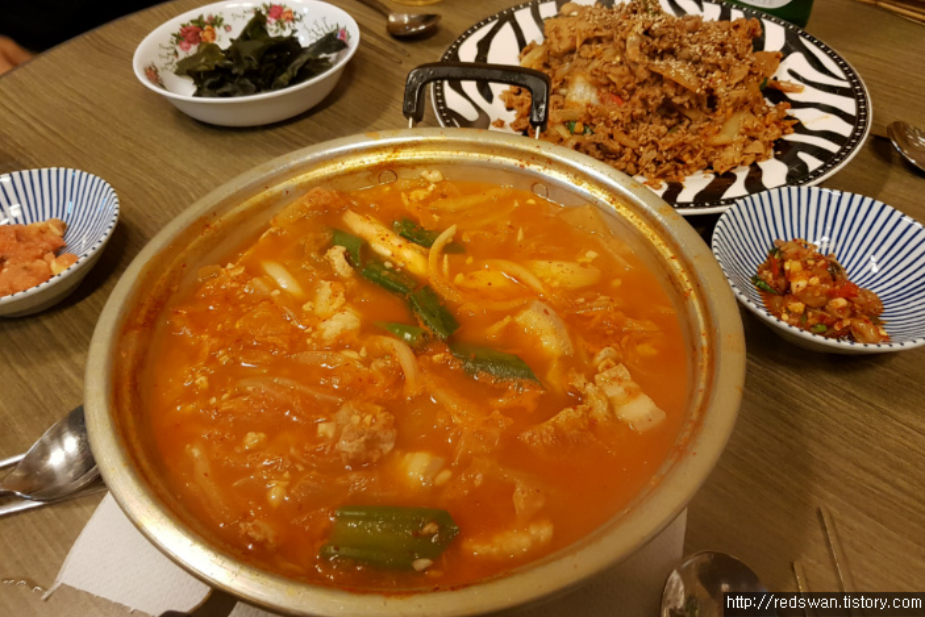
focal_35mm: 28
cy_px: 278
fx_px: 720
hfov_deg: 65.5
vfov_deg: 46.4
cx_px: 475
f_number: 1.7
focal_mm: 4.2
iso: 160
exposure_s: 1/30
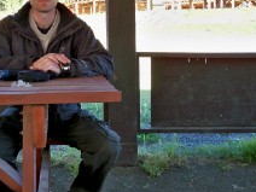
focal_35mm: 66
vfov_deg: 22.0
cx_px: 48
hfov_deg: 28.7
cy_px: 39
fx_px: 488
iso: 80
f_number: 3.1
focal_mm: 6.3
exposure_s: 1/100
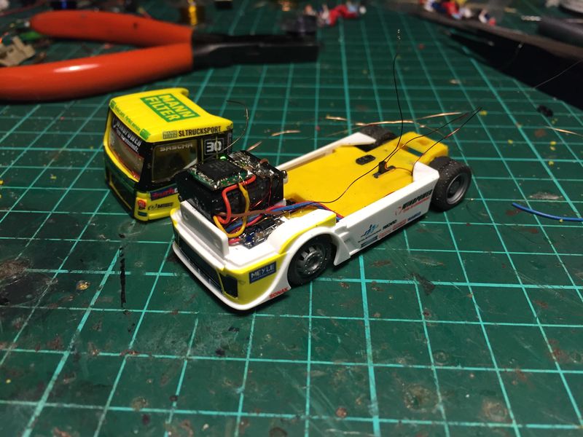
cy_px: 218
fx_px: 488
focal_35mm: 29
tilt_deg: -36.5
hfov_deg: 61.7
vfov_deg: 48.2
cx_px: 292
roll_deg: +0.4
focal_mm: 4.15
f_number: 2.2
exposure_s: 1/33
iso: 64
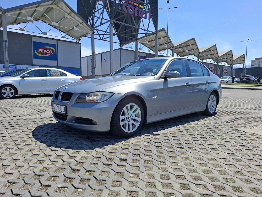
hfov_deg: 73.9
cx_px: 131
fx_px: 174
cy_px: 98
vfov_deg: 58.9
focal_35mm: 23
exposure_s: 1/2092
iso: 50
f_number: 1.8
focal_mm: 5.54
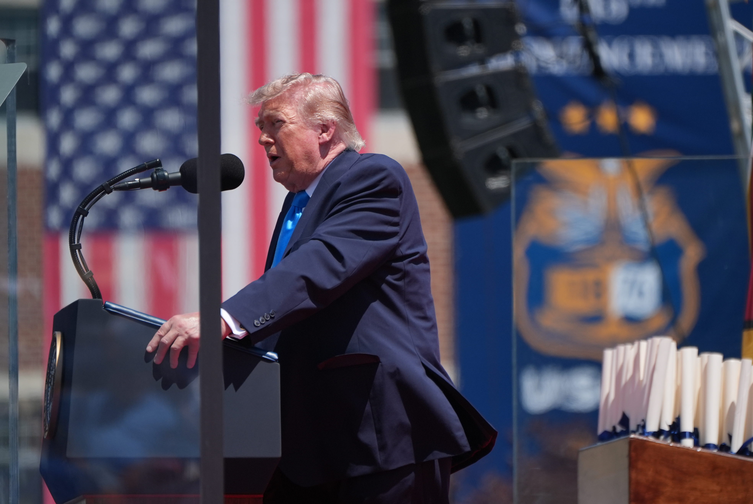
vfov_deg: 2.3
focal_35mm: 600
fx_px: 12561
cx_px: 376
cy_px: 252
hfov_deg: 3.4
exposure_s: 1/3200
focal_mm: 400
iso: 500
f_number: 5.6
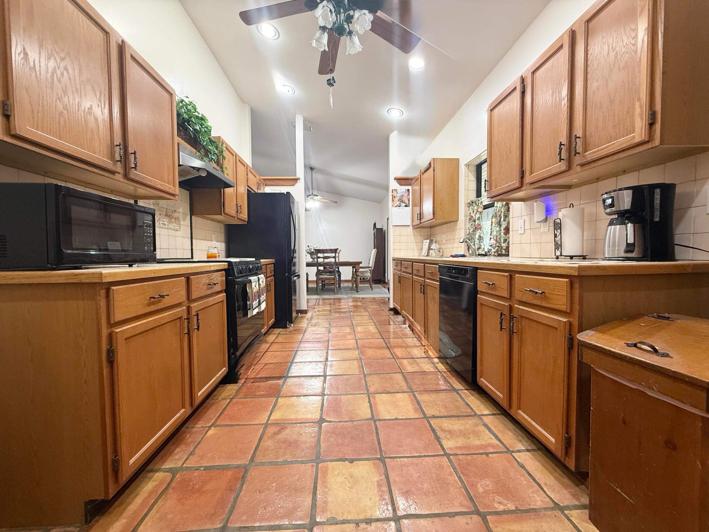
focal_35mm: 14
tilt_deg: -1.9
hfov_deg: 102.1
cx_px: 354
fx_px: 287
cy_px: 266
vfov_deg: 85.7
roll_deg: +0.6
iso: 200
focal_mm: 2.22
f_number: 2.2
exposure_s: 1/60
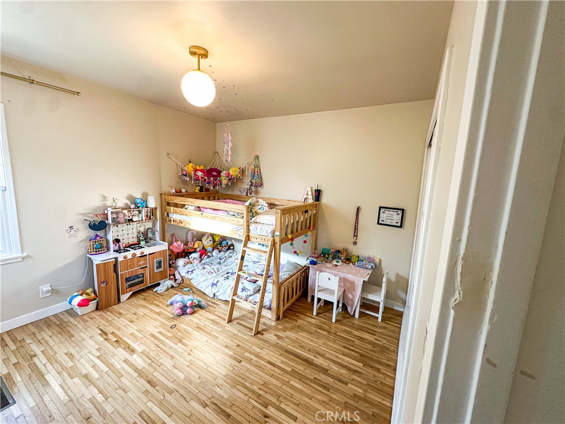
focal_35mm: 14
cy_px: 212
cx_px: 282
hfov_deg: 102.1
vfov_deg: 85.7
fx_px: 229
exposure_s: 1/120
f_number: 2.2
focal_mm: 2.22
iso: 200
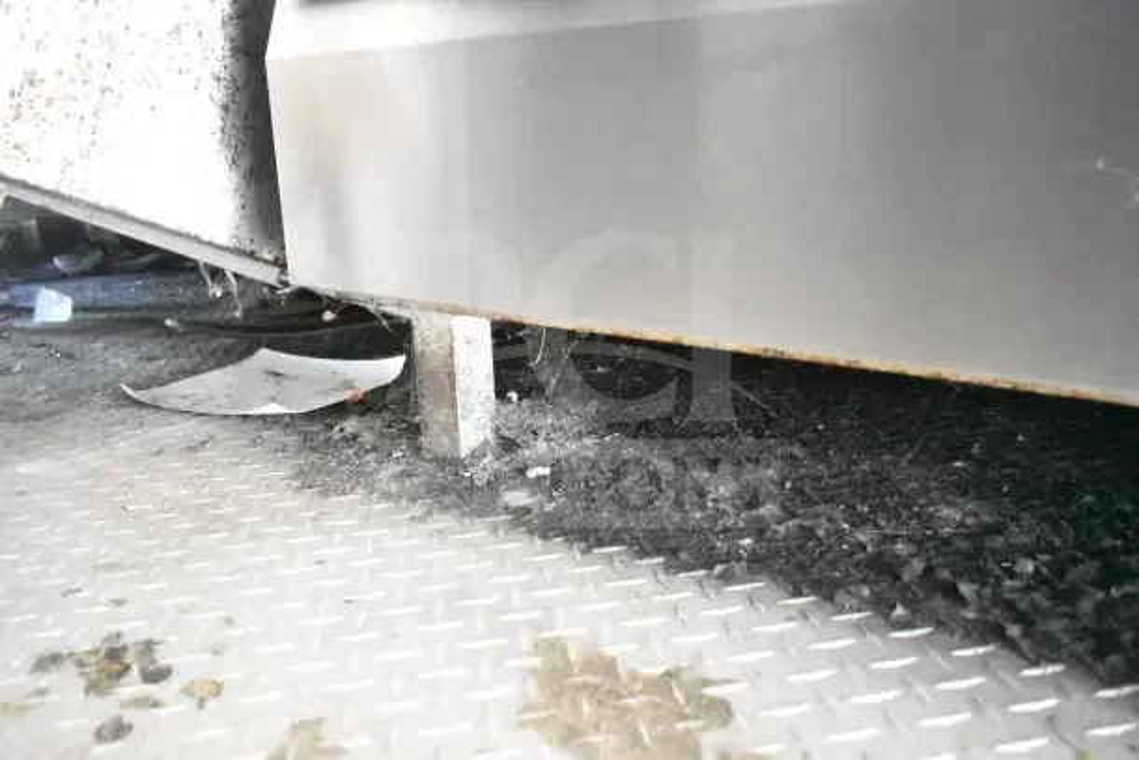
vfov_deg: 48.0
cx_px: 570
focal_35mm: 27
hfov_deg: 67.4
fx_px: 854
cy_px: 380
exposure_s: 1/20
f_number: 3.5
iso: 25600
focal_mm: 18
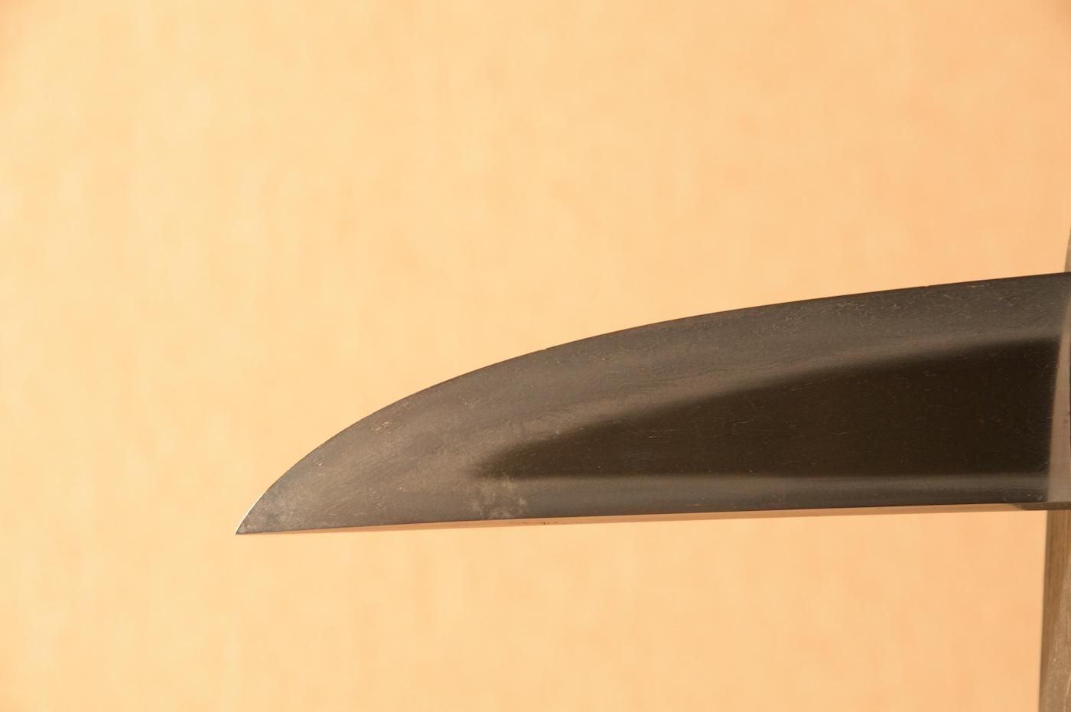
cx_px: 536
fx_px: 6019
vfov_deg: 6.8
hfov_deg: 10.2
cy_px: 356
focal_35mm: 202
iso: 400
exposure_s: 1/1.6
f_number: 11
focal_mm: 135
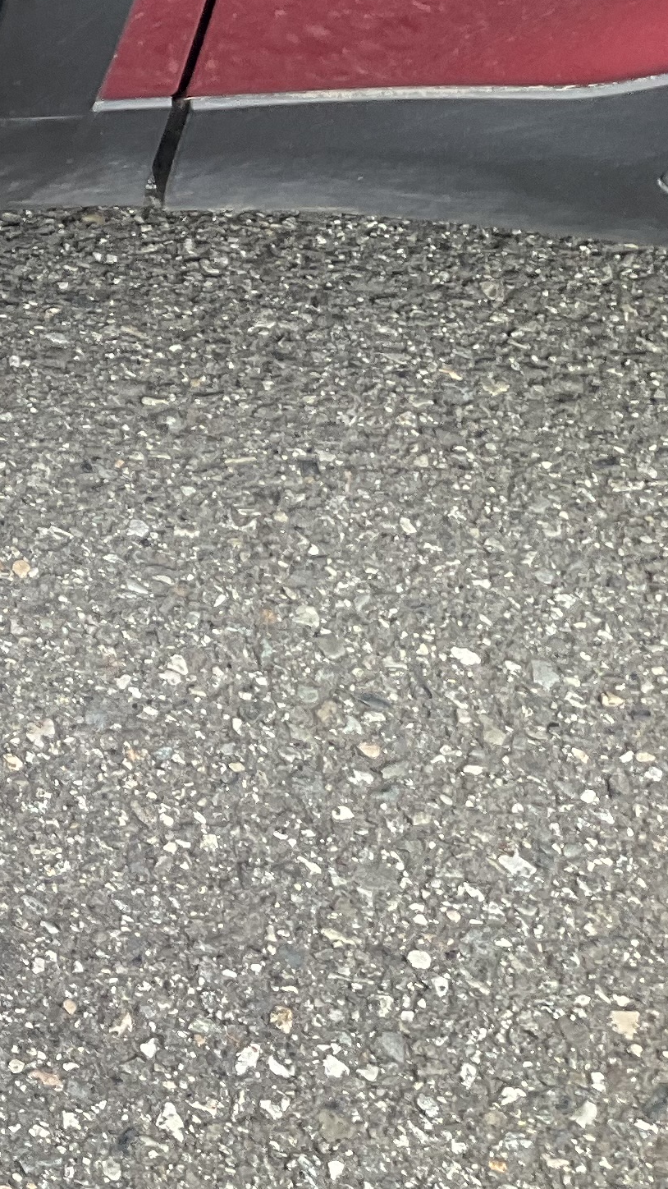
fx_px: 2772
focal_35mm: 88
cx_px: -962
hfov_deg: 11.3
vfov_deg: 23.4
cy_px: 60
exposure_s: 1/174
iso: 20
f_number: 1.8
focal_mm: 3
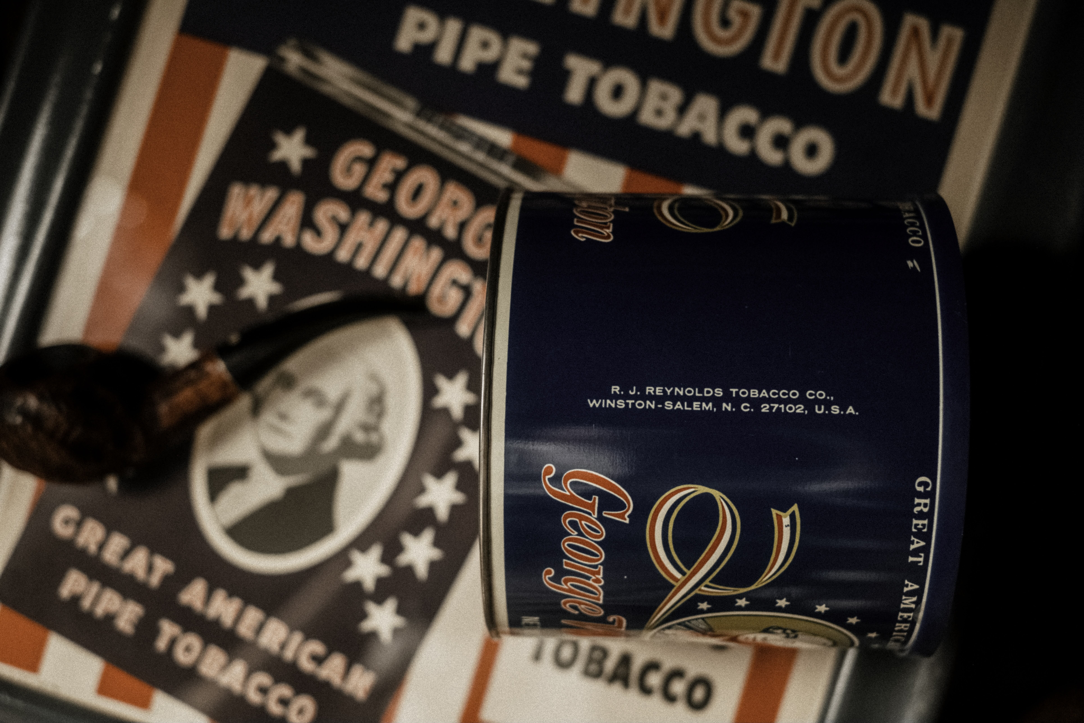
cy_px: 362
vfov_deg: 25.5
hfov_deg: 37.5
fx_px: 1596
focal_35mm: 53
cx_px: 542
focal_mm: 35
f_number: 2.8
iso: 1600
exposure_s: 1/60
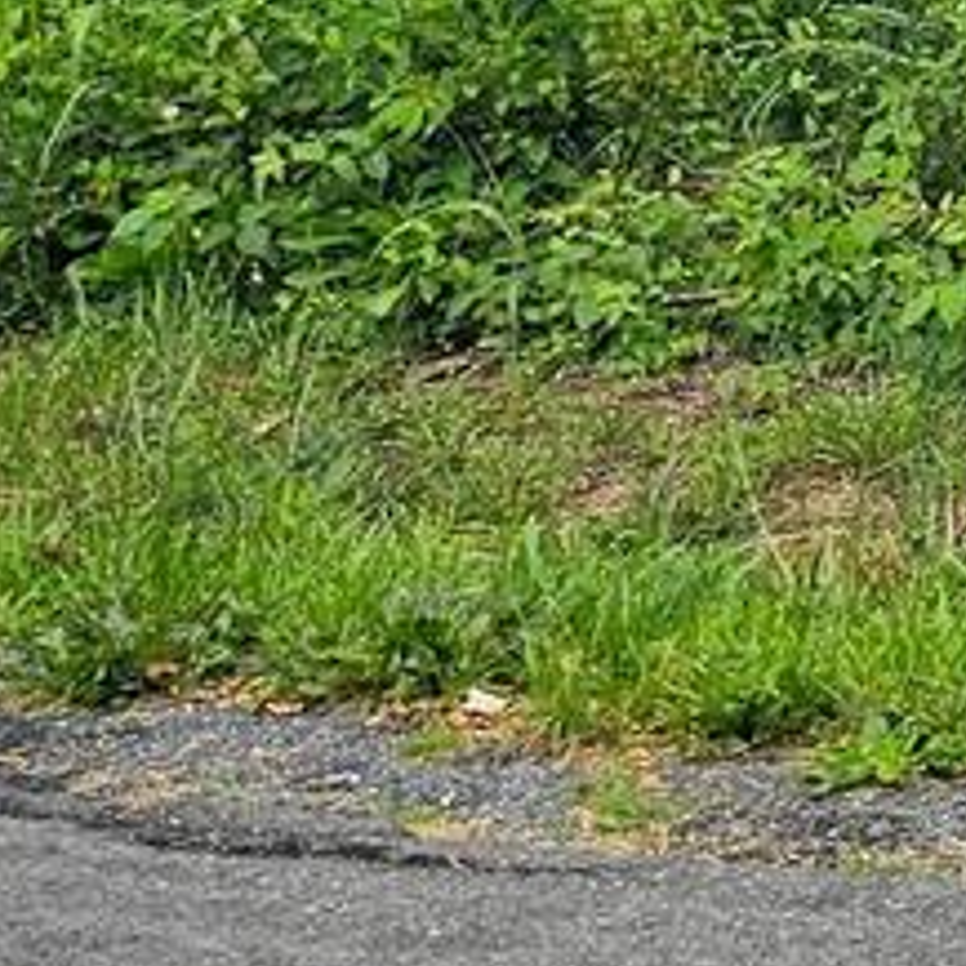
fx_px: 4262
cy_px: -1193
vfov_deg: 11.2
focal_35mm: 135
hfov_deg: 10.8
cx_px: 2377
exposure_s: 1/180
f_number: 1.7
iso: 10
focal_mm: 6.3
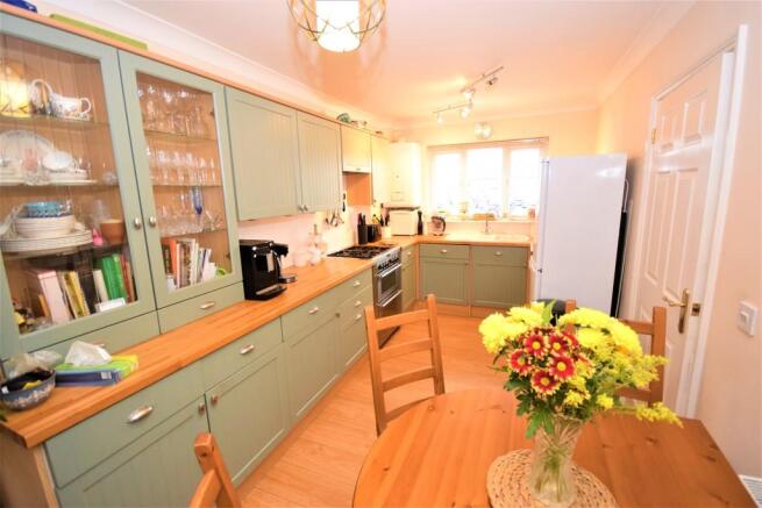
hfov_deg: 100.4
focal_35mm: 15
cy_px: 254
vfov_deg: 77.4
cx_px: 381
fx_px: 318
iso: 1600
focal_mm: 10
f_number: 4
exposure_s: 1/60
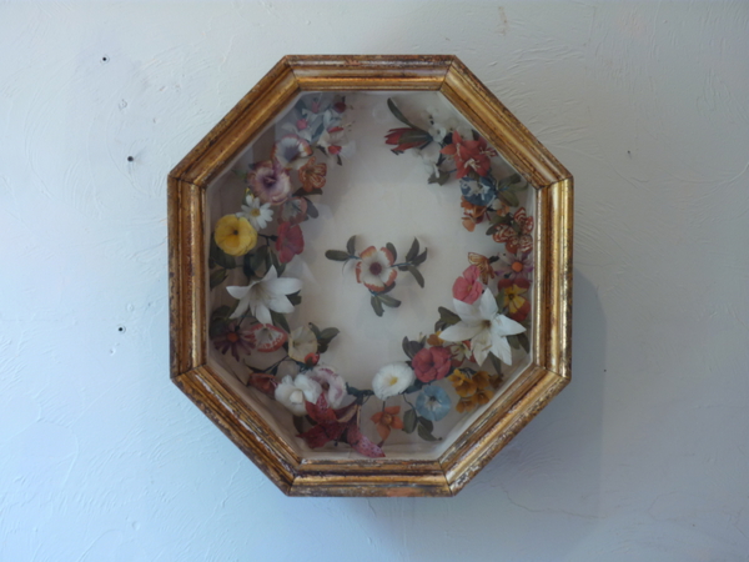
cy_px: 281
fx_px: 1947
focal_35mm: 90
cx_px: 374
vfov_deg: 16.4
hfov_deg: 21.8
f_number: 4.3
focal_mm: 14.7
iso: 80
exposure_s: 1/8
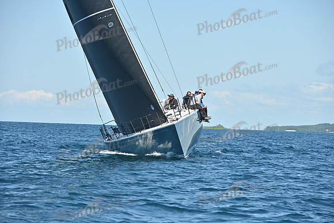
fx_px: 1856
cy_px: 112
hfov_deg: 10.3
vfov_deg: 6.9
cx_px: 167
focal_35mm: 200
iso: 320
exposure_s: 1/1000
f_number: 10
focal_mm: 200
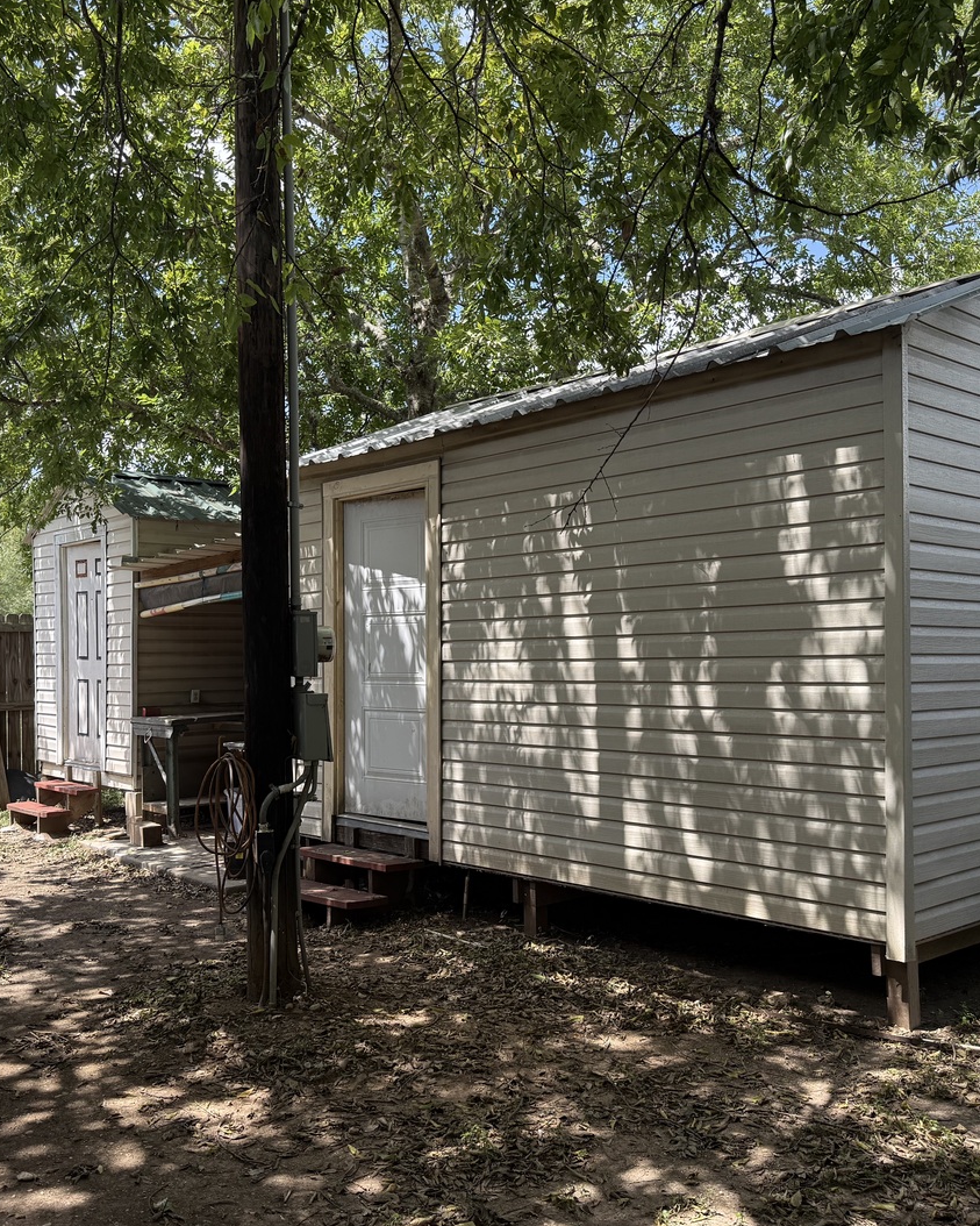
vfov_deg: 55.7
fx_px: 1160
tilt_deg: +3.6
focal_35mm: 32
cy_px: 620
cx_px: 455
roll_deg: +1.1
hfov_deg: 45.8
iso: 100
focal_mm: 6.76
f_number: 1.78
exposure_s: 1/1174
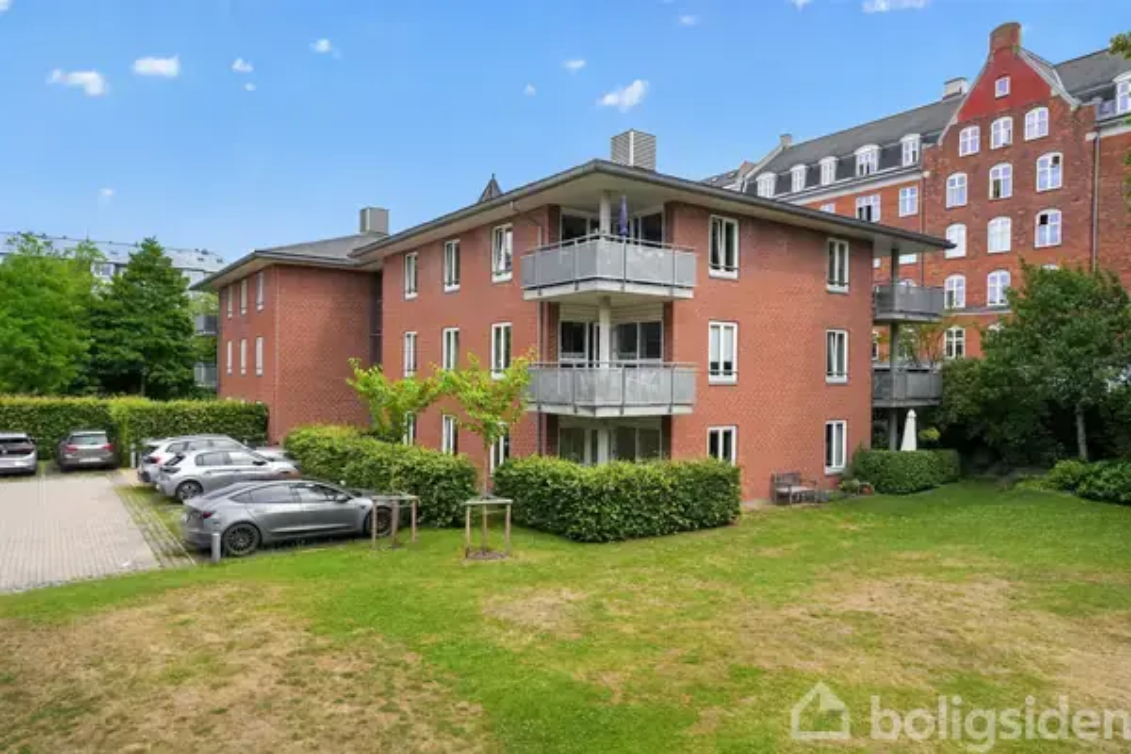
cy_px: 377
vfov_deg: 55.1
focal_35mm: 23
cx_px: 566
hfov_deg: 76.1
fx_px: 723
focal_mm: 23
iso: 400
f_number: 8
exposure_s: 1/320
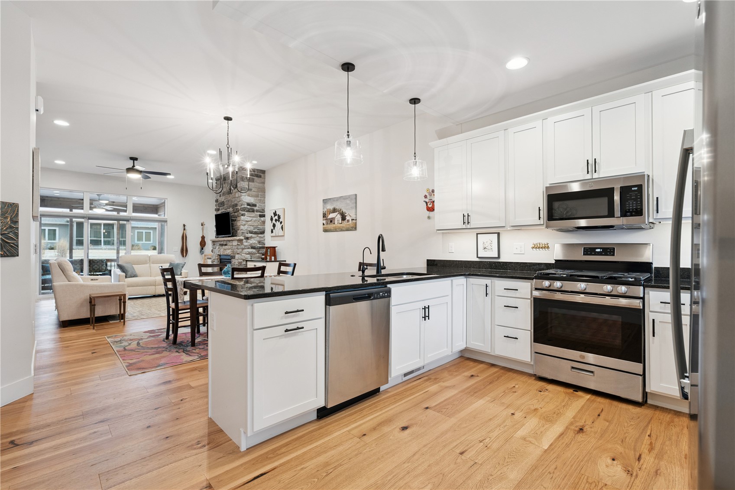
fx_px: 327
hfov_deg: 96.7
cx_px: 368
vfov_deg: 73.7
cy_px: 245
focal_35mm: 16
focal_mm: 16
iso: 400
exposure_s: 1/13
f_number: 8
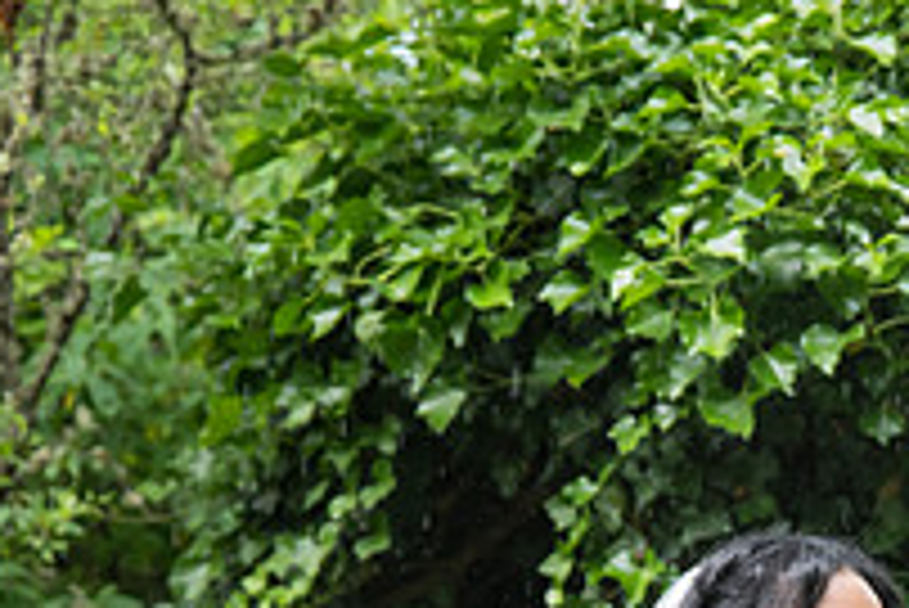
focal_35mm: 201
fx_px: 5079
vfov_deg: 6.8
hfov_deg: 10.1
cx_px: 918
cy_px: 817
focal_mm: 70
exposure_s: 1/400
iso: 1000
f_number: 4
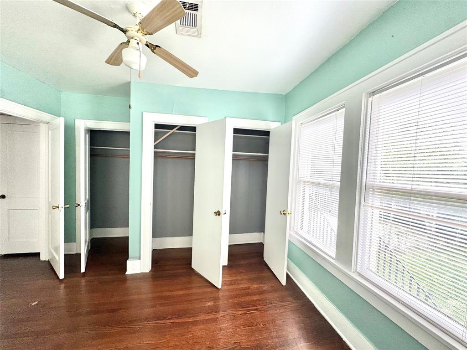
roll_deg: -2.0
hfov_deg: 102.1
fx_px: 189
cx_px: 234
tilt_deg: -2.8
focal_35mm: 14
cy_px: 175
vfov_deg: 85.7
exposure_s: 1/99
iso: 100
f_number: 2.2
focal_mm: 2.22
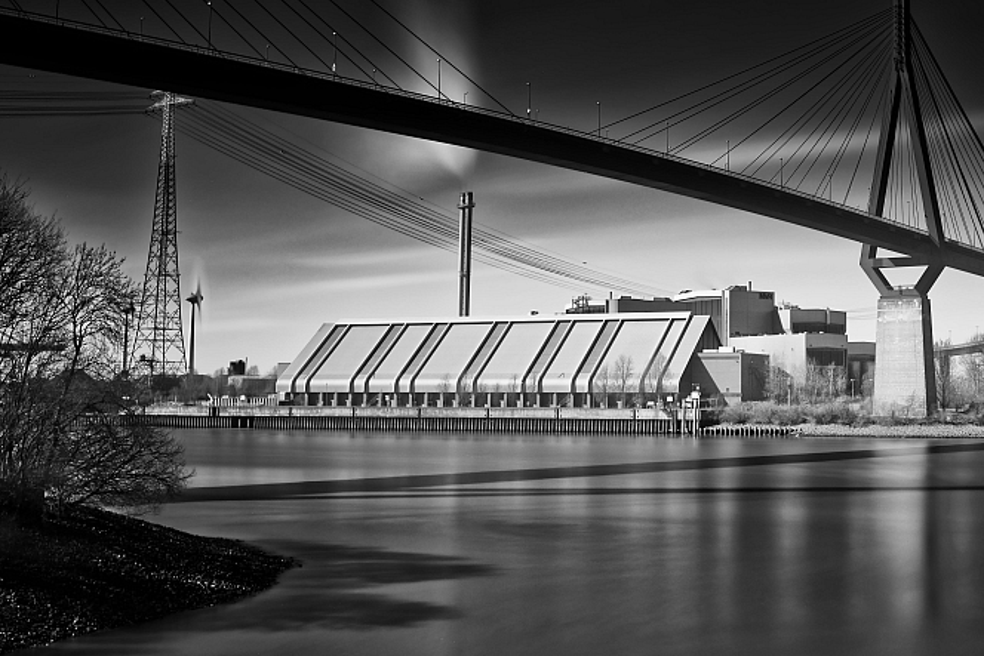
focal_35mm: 54
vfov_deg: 25.0
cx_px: 728
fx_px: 1476
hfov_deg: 36.1
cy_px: 240
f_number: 11
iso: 100
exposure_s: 376
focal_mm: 35
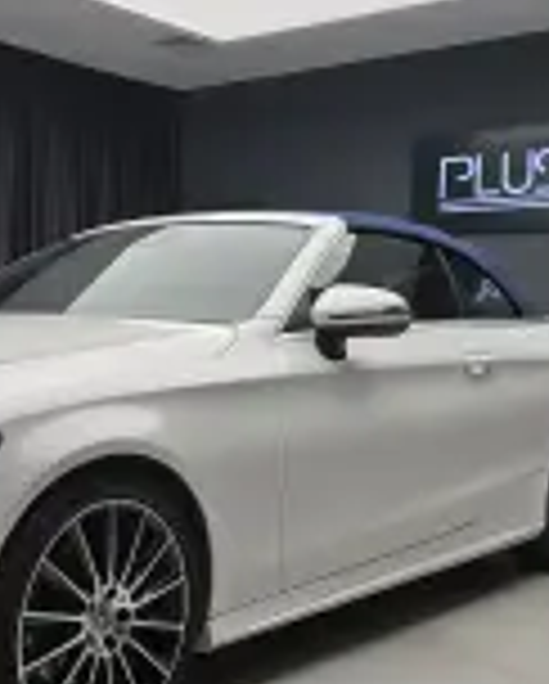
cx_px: 148
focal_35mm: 53
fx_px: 1074
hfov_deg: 28.3
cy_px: 387
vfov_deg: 35.3
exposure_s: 1/75.1
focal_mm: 6.3
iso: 16
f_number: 1.7
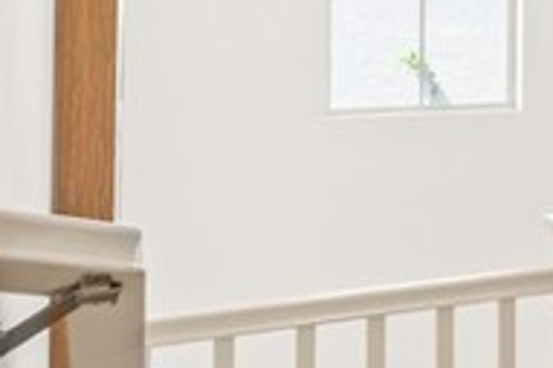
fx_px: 1151
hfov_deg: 15.8
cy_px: 57
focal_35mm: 75
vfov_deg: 17.9
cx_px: 1280
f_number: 6.3
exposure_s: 1/8
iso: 250
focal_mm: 14
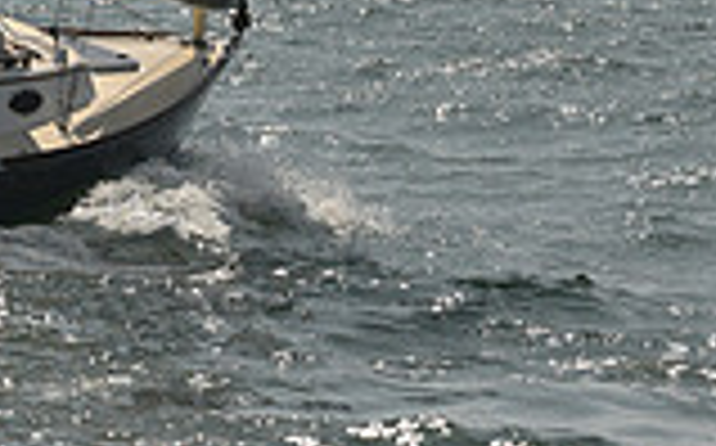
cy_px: -847
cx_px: 56
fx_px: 5068
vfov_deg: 4.8
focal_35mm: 260
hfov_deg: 8.1
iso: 320
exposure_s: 1/1250
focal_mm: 70
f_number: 9
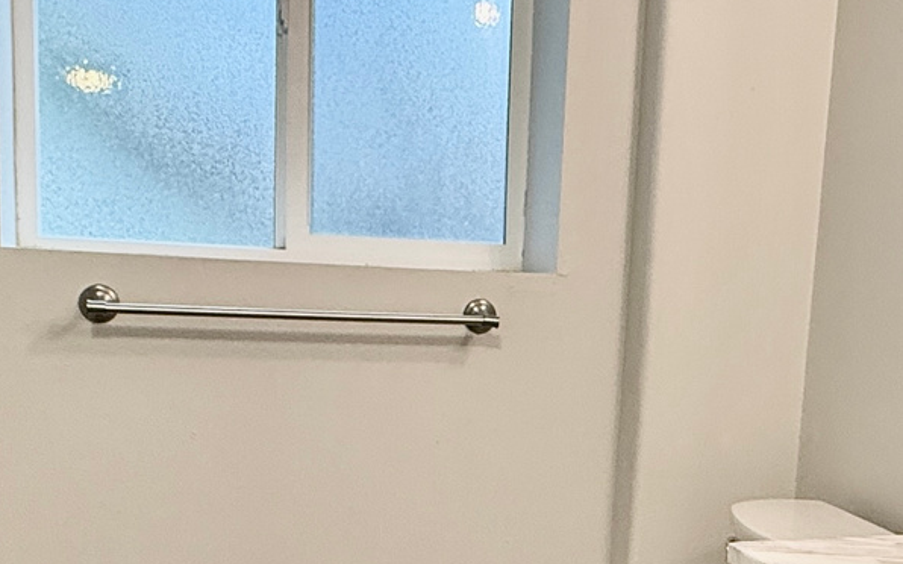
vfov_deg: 24.9
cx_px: 656
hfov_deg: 38.7
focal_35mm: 51
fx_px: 1255
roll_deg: -4.0
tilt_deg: -8.9
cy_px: 450
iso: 200
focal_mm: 2.22
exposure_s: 1/60
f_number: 2.2
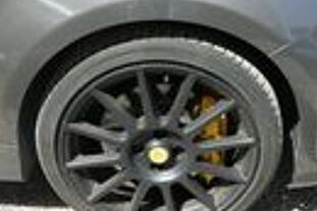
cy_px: 127
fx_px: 475
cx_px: 163
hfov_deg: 36.9
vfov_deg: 25.0
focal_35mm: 54
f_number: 3.1
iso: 125
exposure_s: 1/640
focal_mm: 12.64
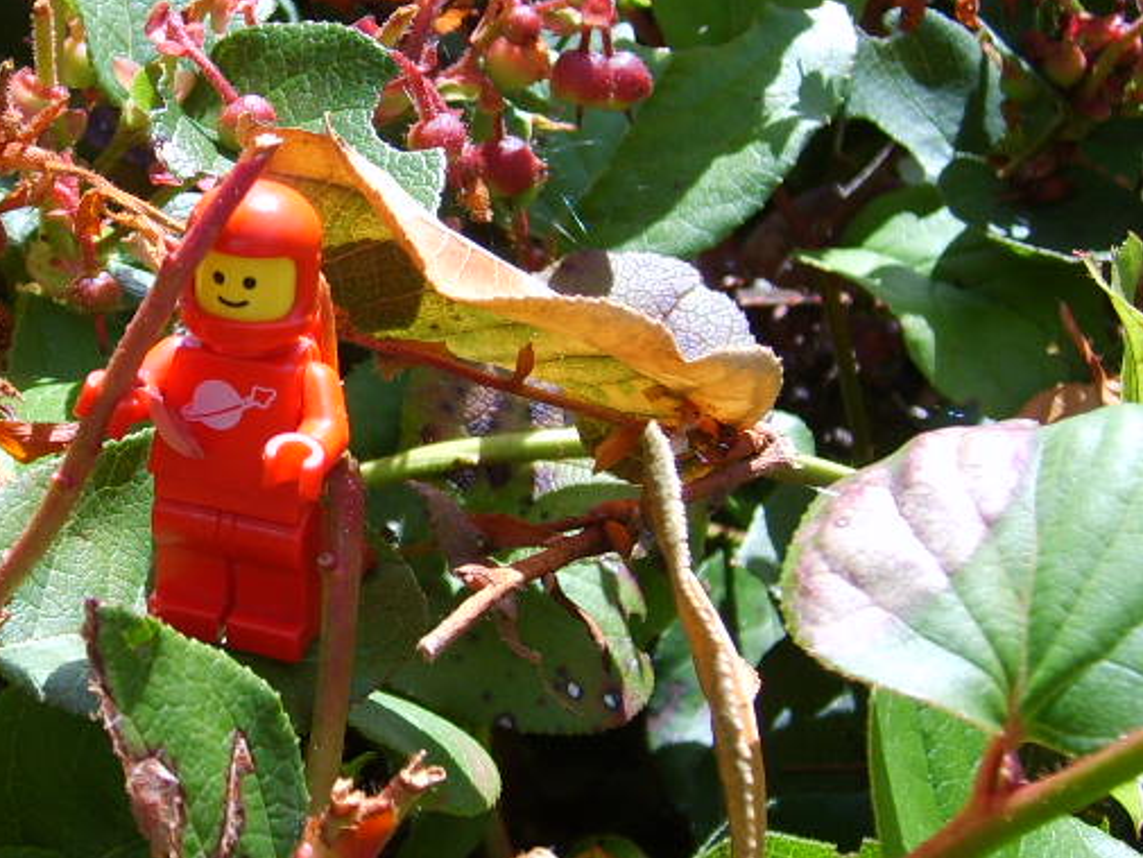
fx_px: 2345
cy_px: 405
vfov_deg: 20.7
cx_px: 240
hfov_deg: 26.9
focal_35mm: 71
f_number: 2.8
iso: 50
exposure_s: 1/350
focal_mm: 5.8
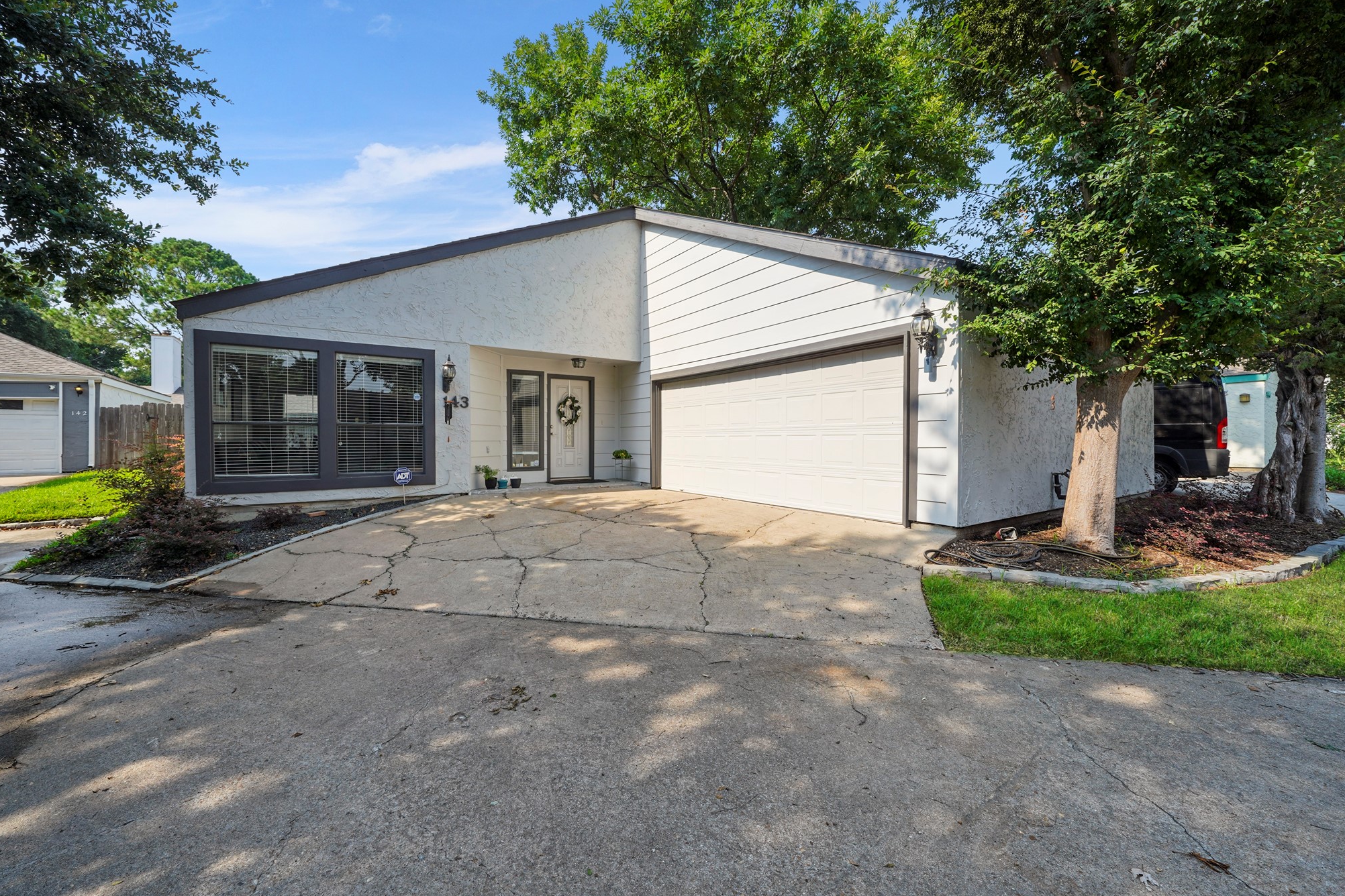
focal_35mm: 13
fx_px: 486
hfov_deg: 108.2
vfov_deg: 85.4
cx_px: 640
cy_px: 437
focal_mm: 12
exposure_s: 1/100
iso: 125
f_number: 8
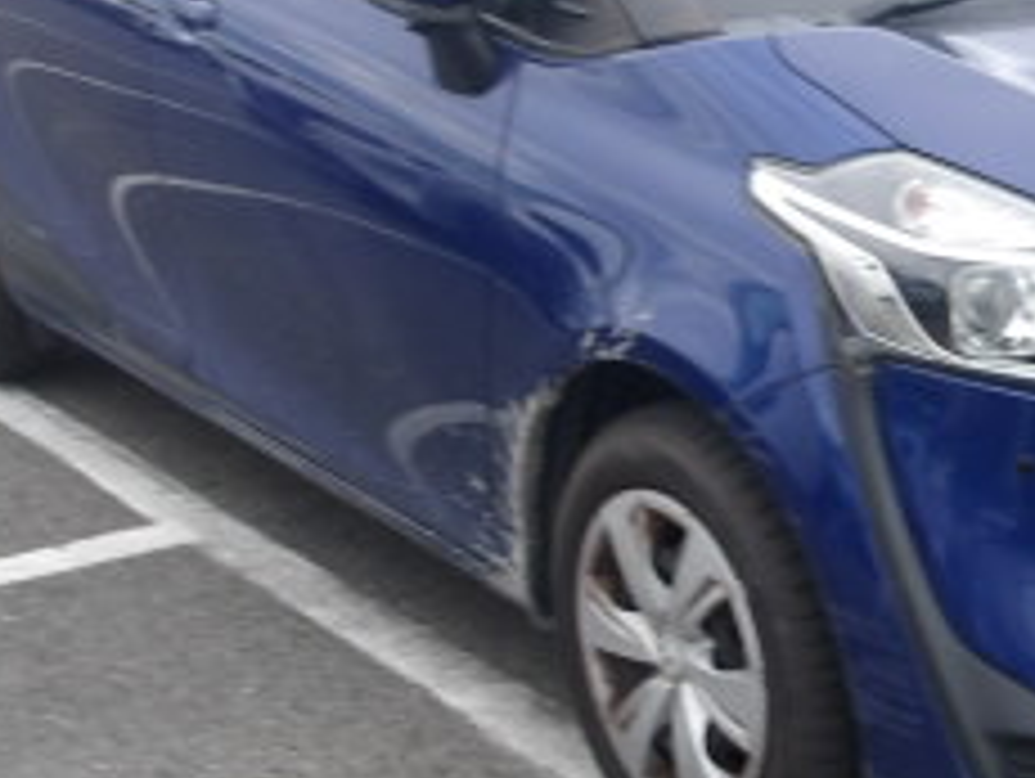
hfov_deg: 25.1
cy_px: 364
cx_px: 945
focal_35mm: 75
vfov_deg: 19.7
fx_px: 2245
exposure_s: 1/60
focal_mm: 4.9
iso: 184
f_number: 10.4
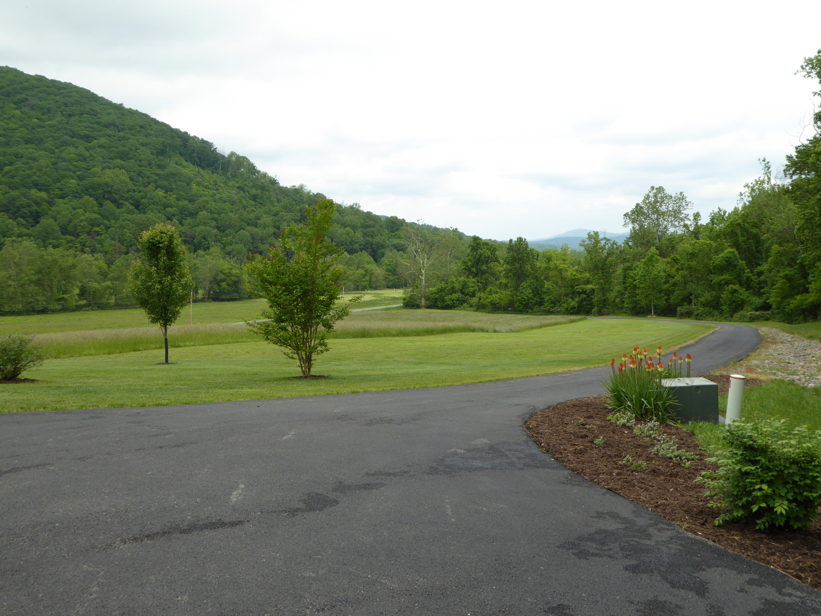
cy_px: 308
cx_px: 410
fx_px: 783
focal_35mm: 33
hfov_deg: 55.4
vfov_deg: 42.9
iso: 100
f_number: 3.6
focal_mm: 5.8
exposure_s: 1/320
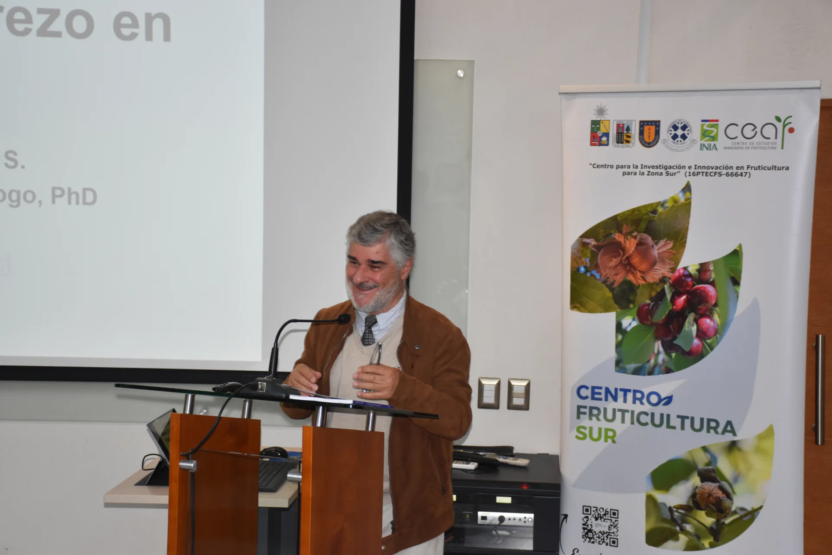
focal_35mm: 68
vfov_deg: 20.2
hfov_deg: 29.9
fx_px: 1560
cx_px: 416
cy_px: 278
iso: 800
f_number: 4.5
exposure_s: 1/60
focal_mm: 45
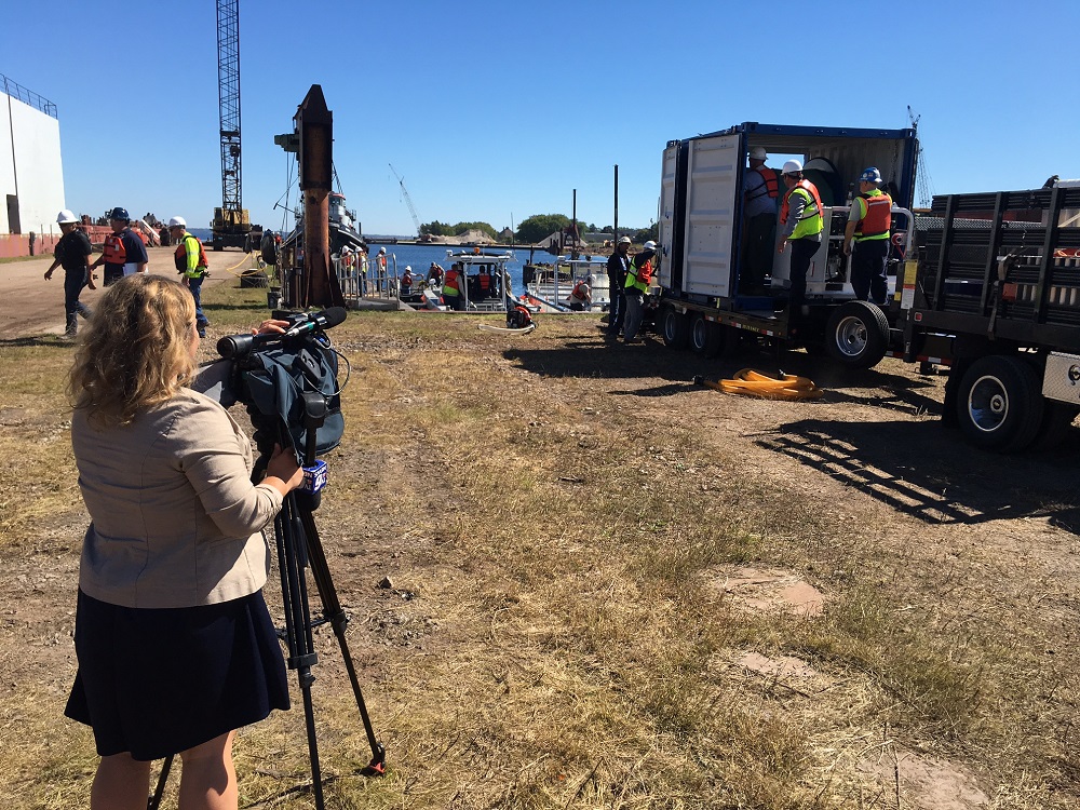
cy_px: 405
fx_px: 905
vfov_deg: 48.2
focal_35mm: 29
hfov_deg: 61.7
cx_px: 540
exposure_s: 1/1570
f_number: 2.2
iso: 25
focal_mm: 4.15
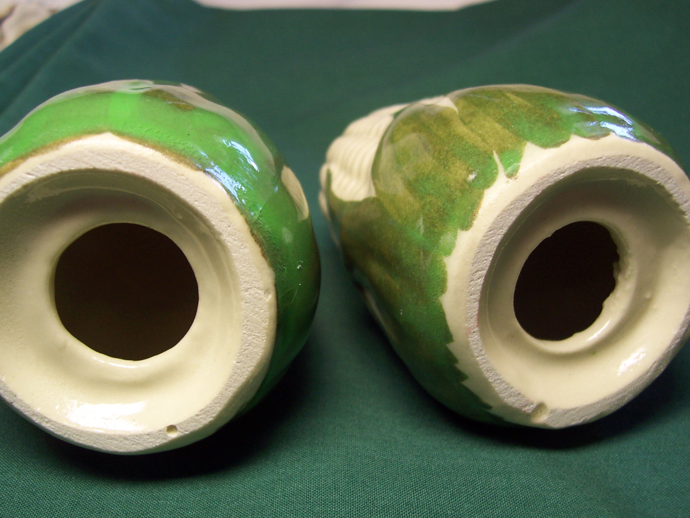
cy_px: 259
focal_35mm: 37
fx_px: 738
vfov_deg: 38.7
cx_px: 345
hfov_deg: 50.1
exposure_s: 1/60
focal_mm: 5.6
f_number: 2.8
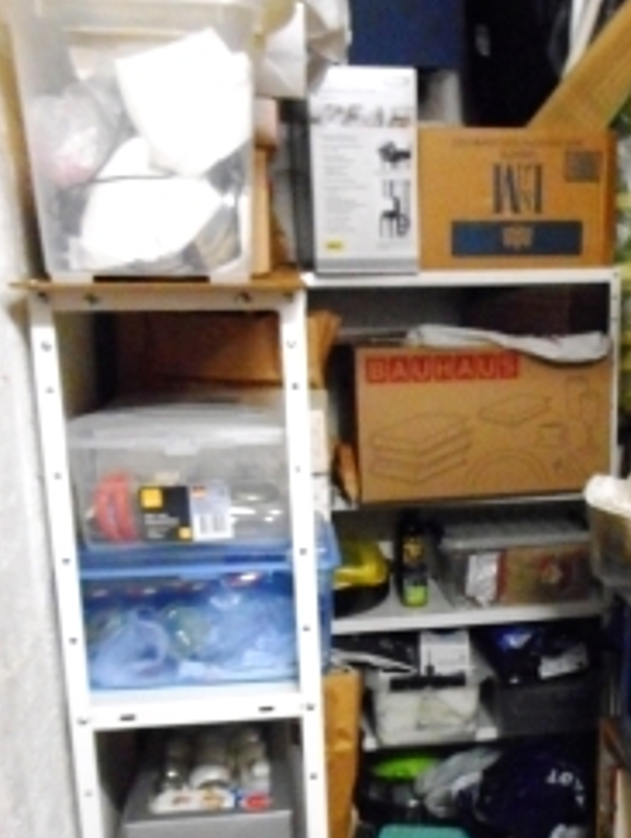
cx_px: 493
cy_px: 586
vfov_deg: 40.5
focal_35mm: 46
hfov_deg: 30.9
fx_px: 1115
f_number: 3.7
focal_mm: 4.5
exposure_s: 1/8
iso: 800
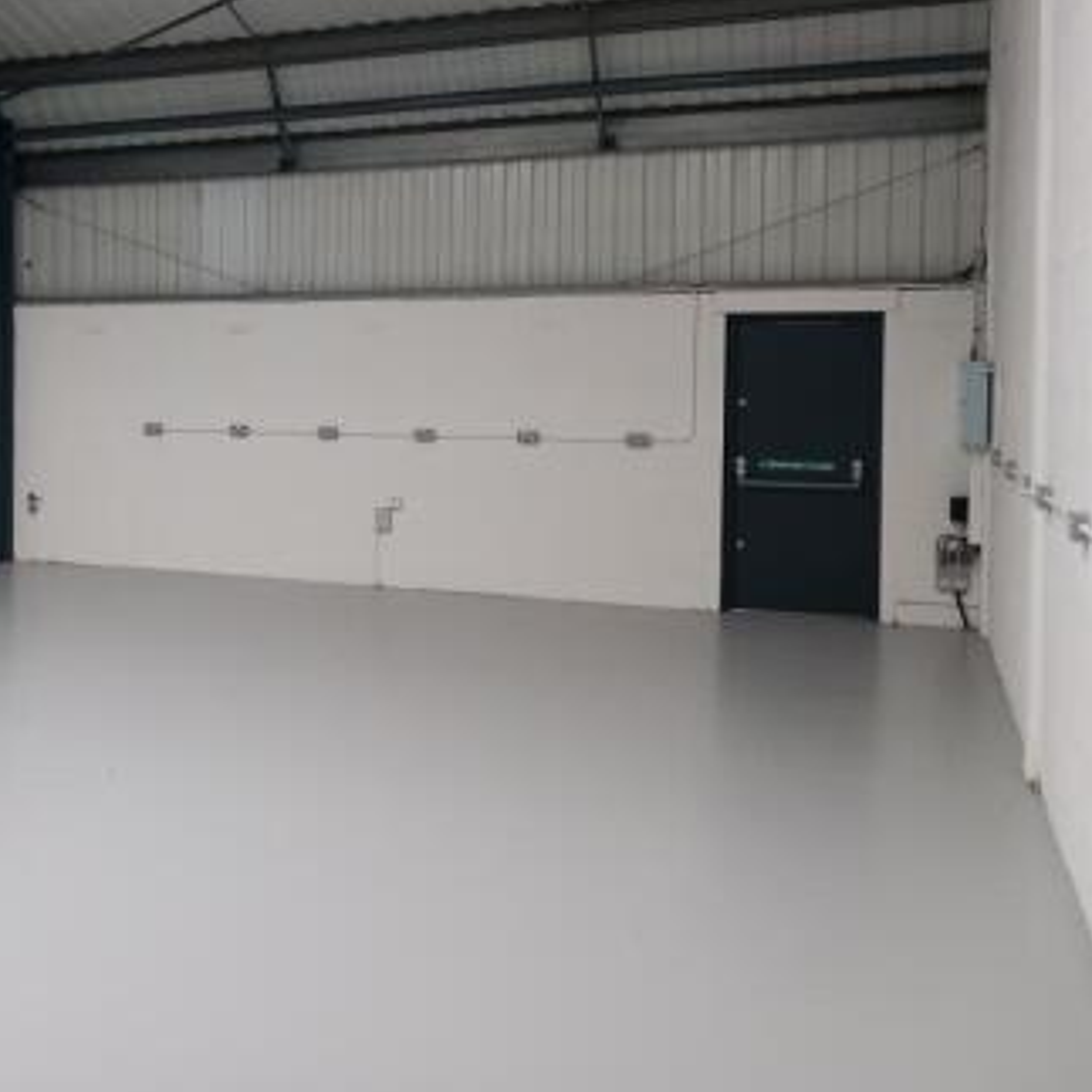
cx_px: 113
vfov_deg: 38.9
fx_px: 1535
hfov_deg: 36.7
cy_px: 397
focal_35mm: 43
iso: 250
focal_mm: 4
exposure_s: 1/25
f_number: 1.8
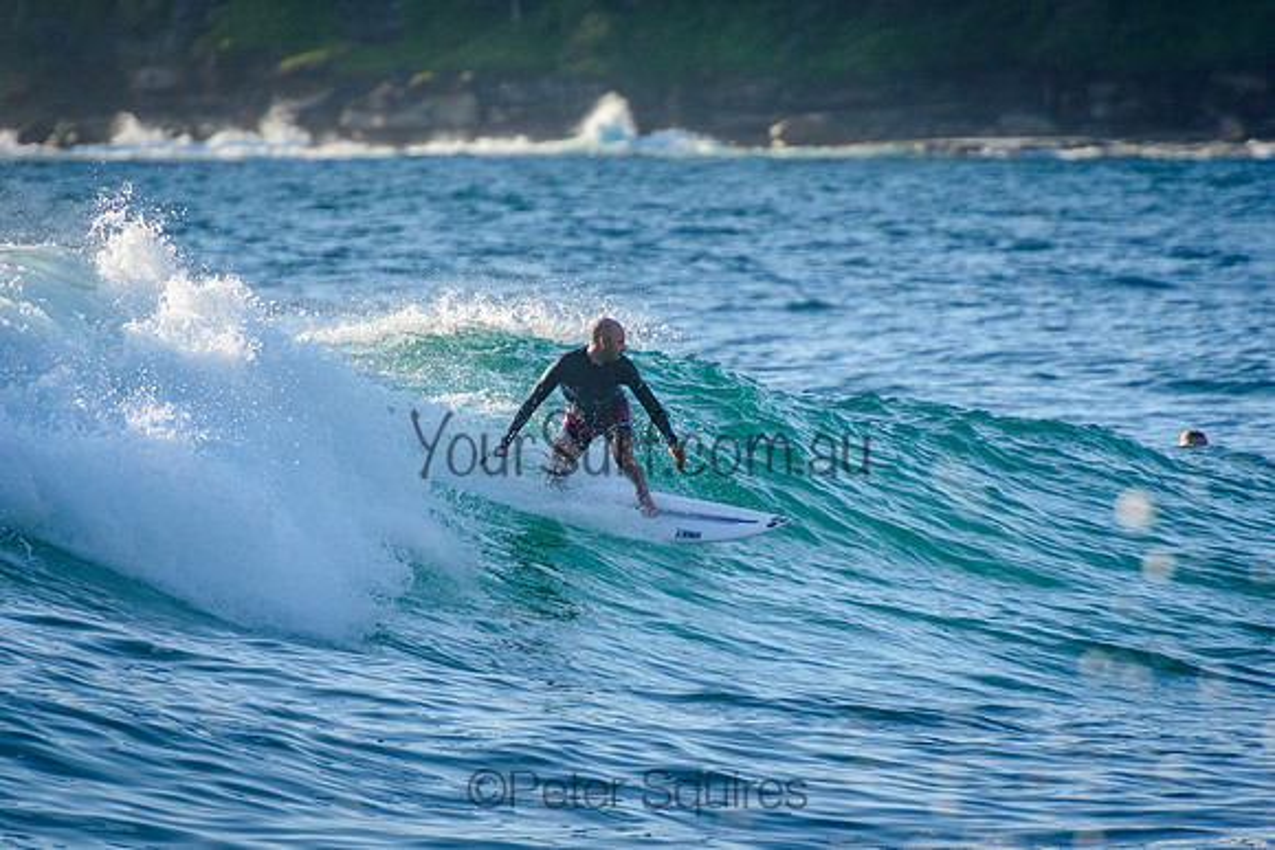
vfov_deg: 2.3
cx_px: 638
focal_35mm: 611
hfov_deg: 3.4
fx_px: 21626
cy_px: 425
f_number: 5.6
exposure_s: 1/2000
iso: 500
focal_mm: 400
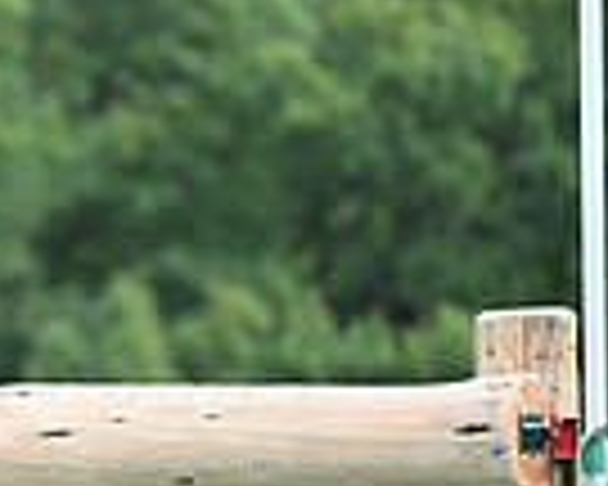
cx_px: -662
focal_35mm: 1211
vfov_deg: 1.3
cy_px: 178
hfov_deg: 1.6
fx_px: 21791
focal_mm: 300
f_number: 5
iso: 1000
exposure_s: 1/1600
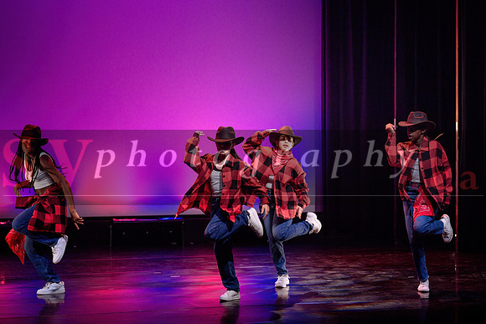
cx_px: 273
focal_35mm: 109
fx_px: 1467
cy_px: 145
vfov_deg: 12.6
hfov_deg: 18.8
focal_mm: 95
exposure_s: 1/250
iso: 1600
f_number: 2.8
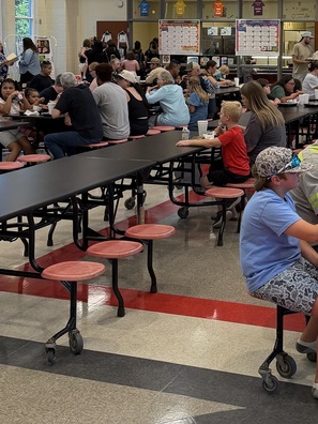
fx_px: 759
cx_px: 247
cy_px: 107
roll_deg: -0.7
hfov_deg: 23.4
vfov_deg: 30.7
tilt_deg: -5.5
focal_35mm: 62
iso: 200
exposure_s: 1/120
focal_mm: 6.76
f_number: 1.78
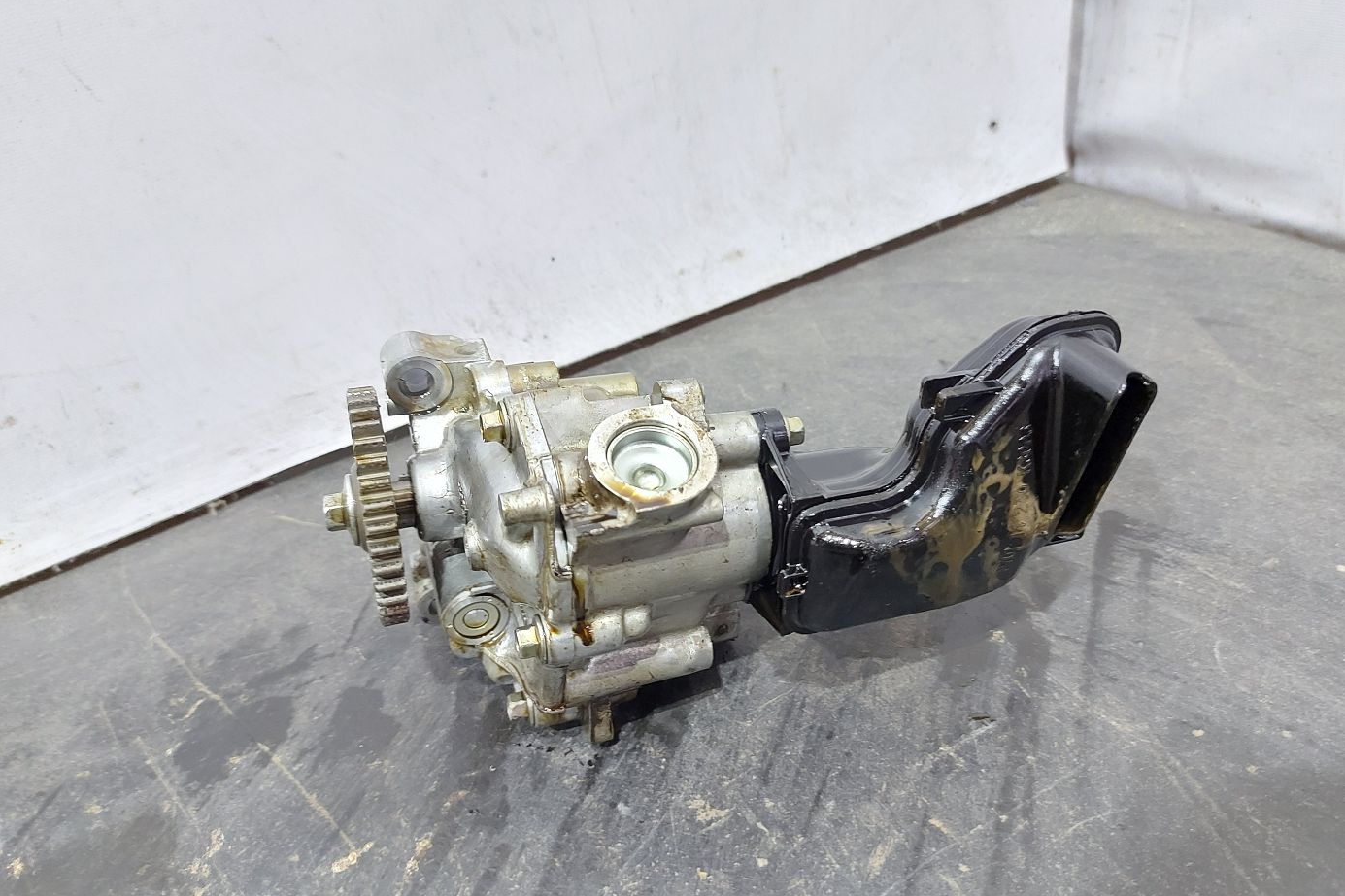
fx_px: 934
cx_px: 672
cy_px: 439
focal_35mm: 25
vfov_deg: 51.3
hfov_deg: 71.5
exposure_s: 1/25
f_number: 1.8
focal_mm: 5.23
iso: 500
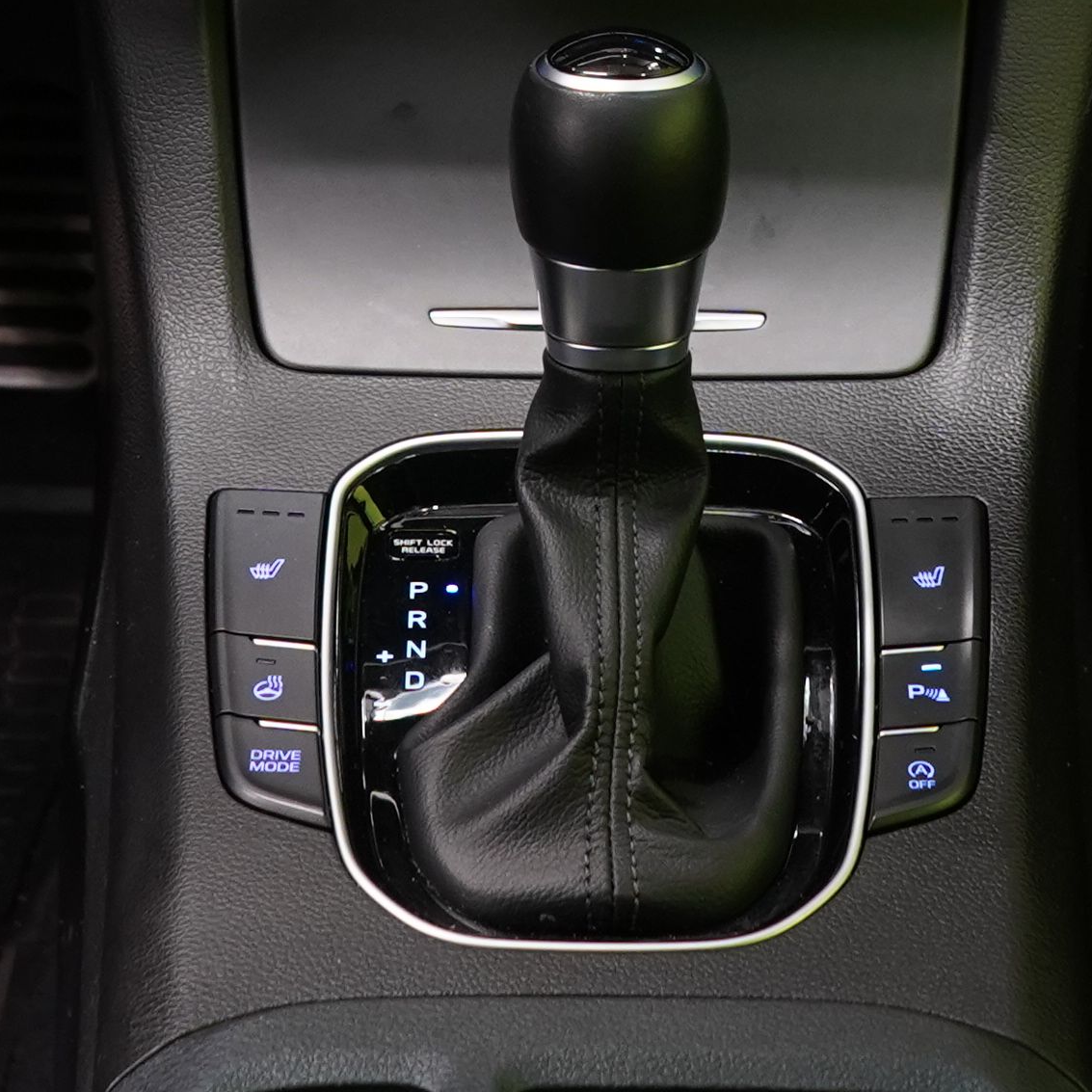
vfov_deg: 13.0
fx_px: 4497
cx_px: 605
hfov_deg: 13.8
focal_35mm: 126
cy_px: -635
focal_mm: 28
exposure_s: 1/25
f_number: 5
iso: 1250
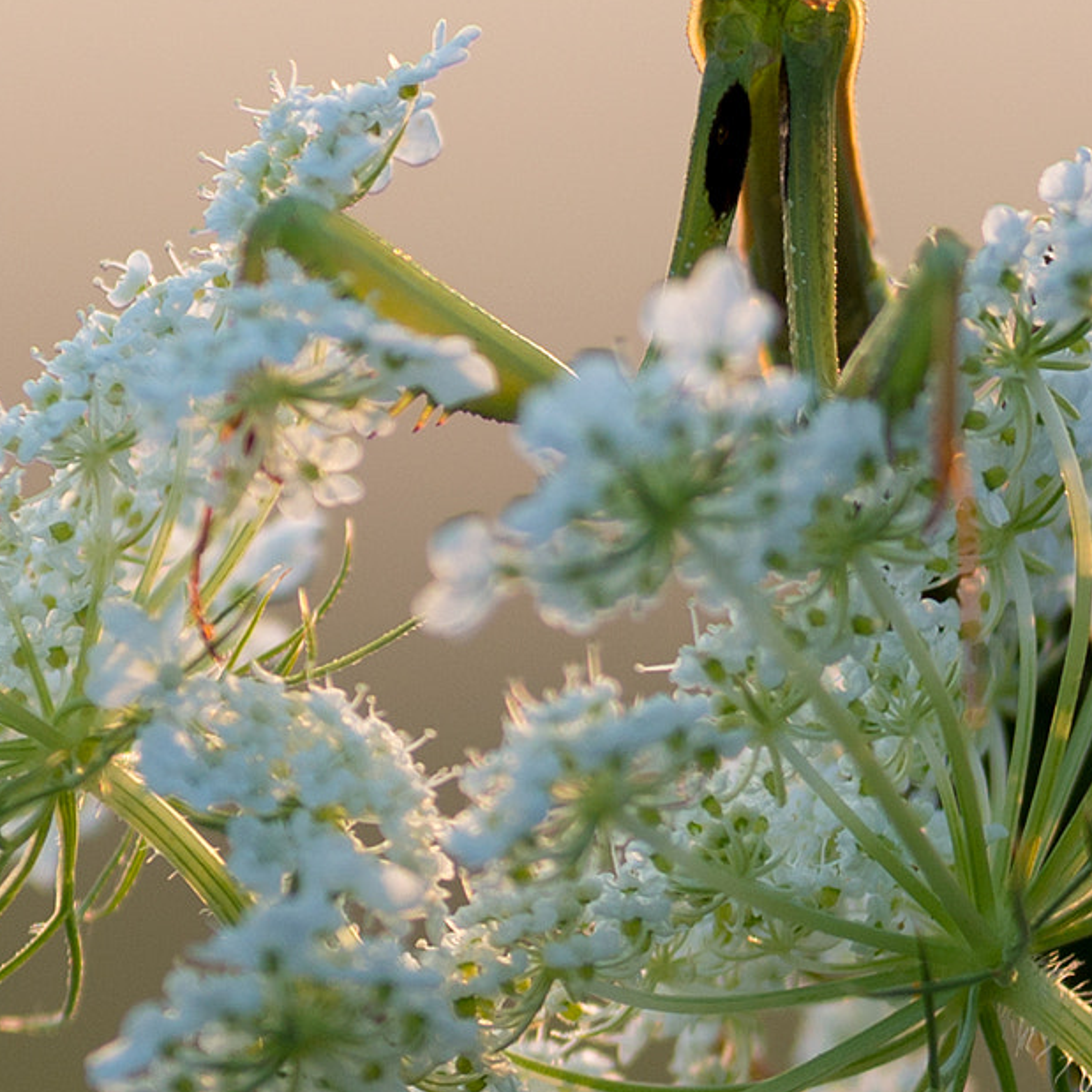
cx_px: 129
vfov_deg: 2.1
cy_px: 290
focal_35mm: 843
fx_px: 30087
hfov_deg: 2.1
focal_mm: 300
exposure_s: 1/320
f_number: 4
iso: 140
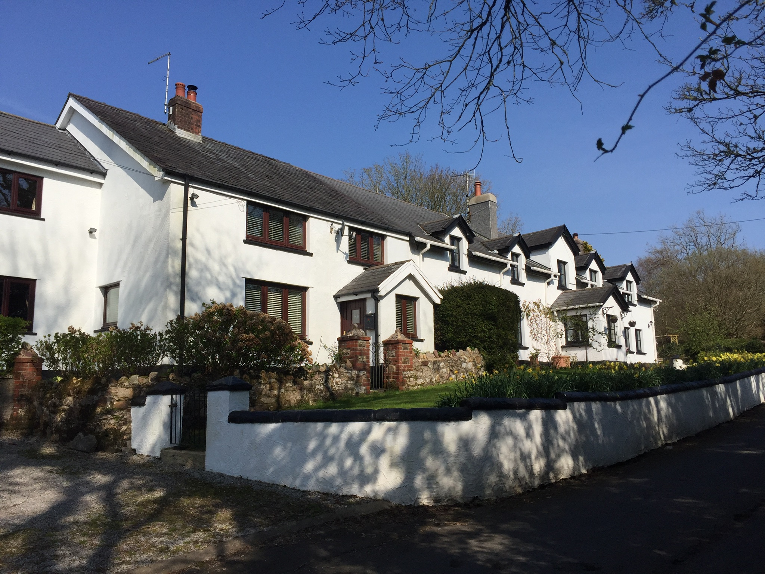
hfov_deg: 61.7
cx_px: 382
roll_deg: +0.9
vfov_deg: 48.2
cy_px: 287
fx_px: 641
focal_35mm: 29
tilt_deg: +9.4
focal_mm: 4.15
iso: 32
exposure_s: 1/3597
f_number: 2.2
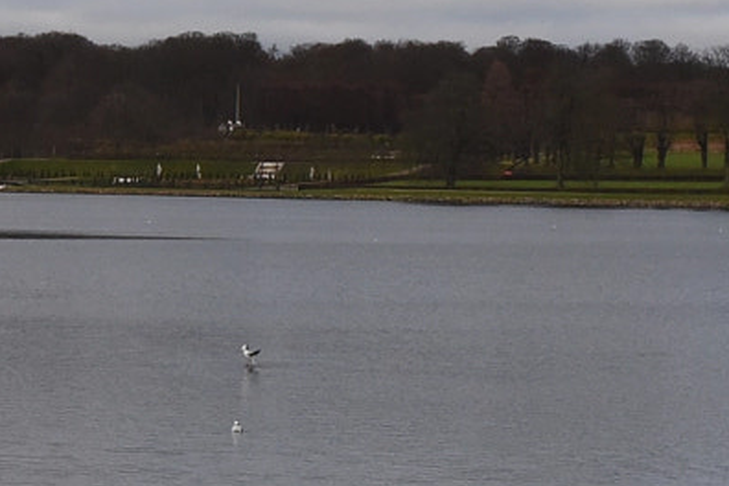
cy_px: 193
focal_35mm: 186
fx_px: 3766
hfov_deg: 11.0
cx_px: -4
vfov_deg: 7.4
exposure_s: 1/500
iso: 2500
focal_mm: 46
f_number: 13
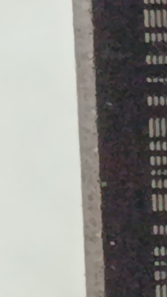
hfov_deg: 3.2
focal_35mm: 376
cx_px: 510
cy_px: 288
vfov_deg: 5.7
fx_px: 2959
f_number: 1.7
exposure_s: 1/33.3
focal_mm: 5.24
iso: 1060
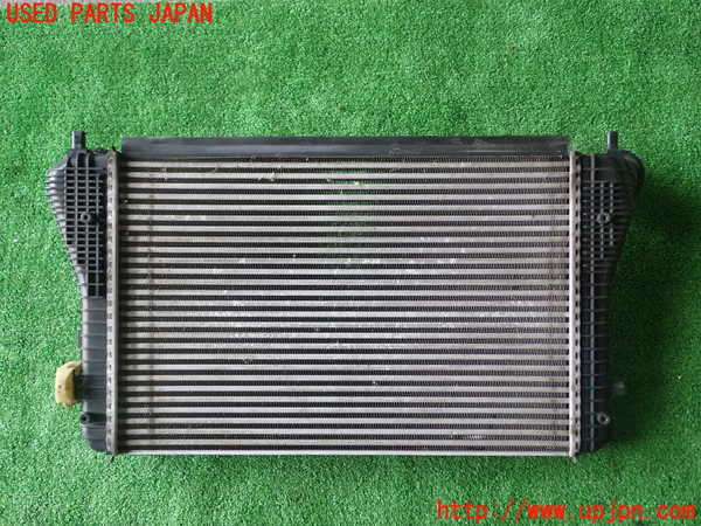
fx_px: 648
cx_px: 350
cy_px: 263
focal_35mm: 32
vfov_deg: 44.2
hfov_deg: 56.8
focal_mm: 5.79
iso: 160
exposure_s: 1/60
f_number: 2.4
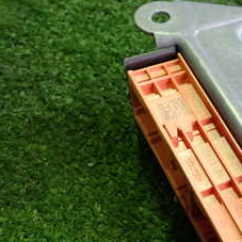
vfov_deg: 24.6
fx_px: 554
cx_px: 309
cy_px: 151
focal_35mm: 70
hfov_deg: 22.3
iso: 200
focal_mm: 5.4
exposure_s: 1/30
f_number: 2.3
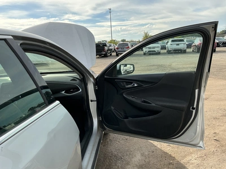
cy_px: 84
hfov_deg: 63.4
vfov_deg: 49.7
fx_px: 183
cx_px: 113
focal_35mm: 28
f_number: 1.8
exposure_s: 1/929
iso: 25
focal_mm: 3
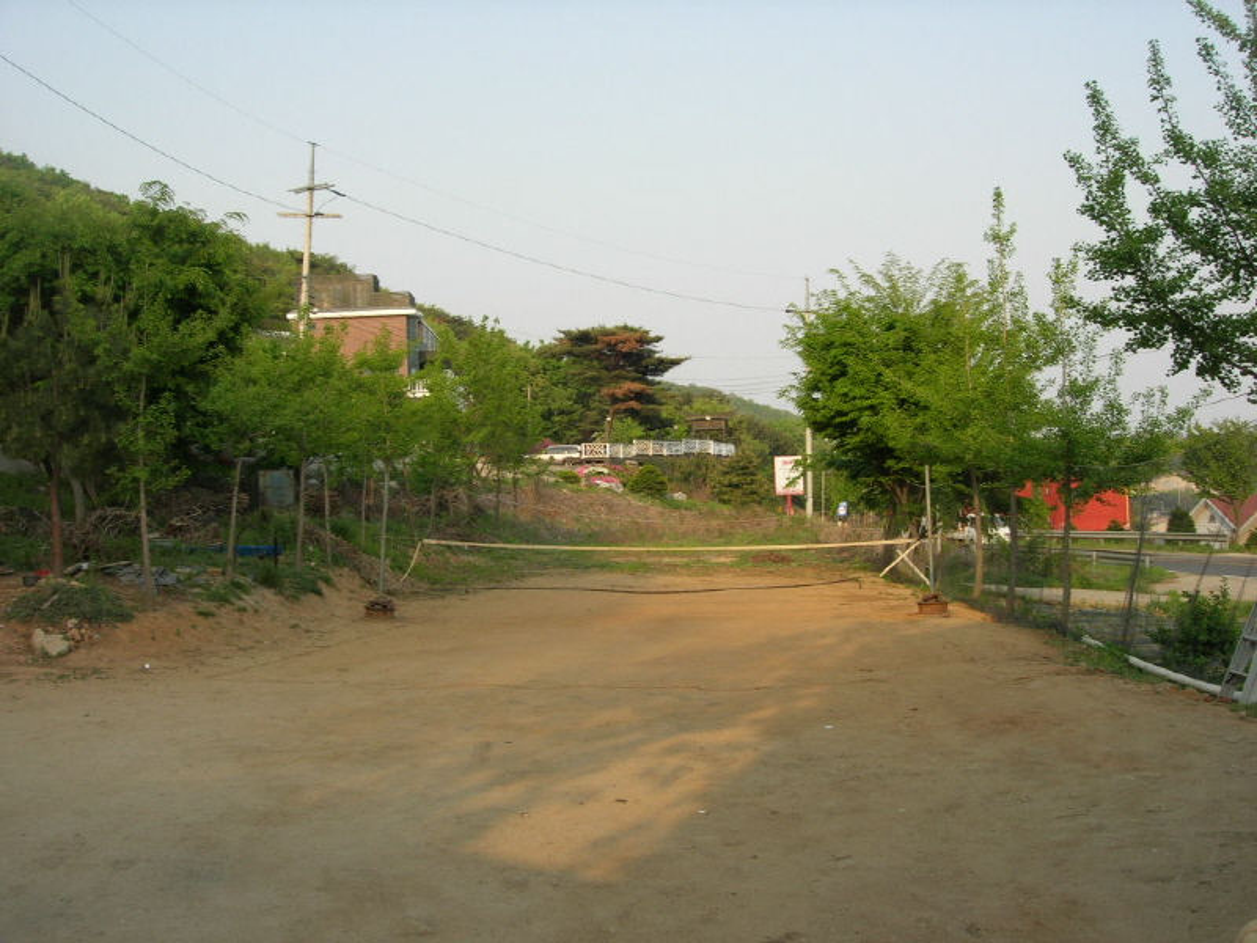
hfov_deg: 49.0
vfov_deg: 37.7
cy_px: 472
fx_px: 1380
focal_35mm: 38
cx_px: 628
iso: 64
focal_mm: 7.8
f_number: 4.8
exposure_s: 1/227
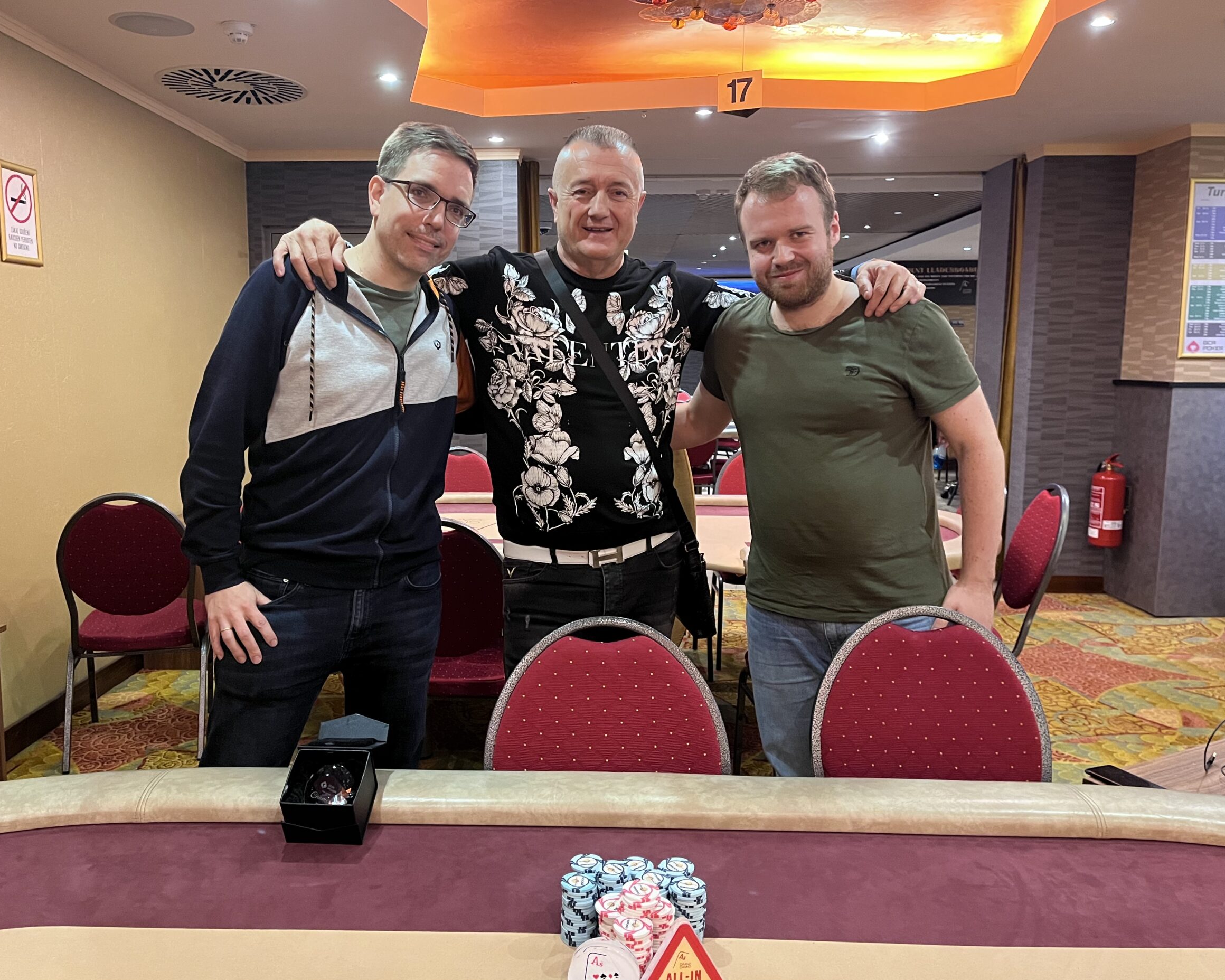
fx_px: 1015
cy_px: 489
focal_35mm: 28
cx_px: 570
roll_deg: -0.1
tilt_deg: -7.3
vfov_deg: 51.5
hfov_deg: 62.1
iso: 500
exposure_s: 1/50
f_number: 1.6
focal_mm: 5.1
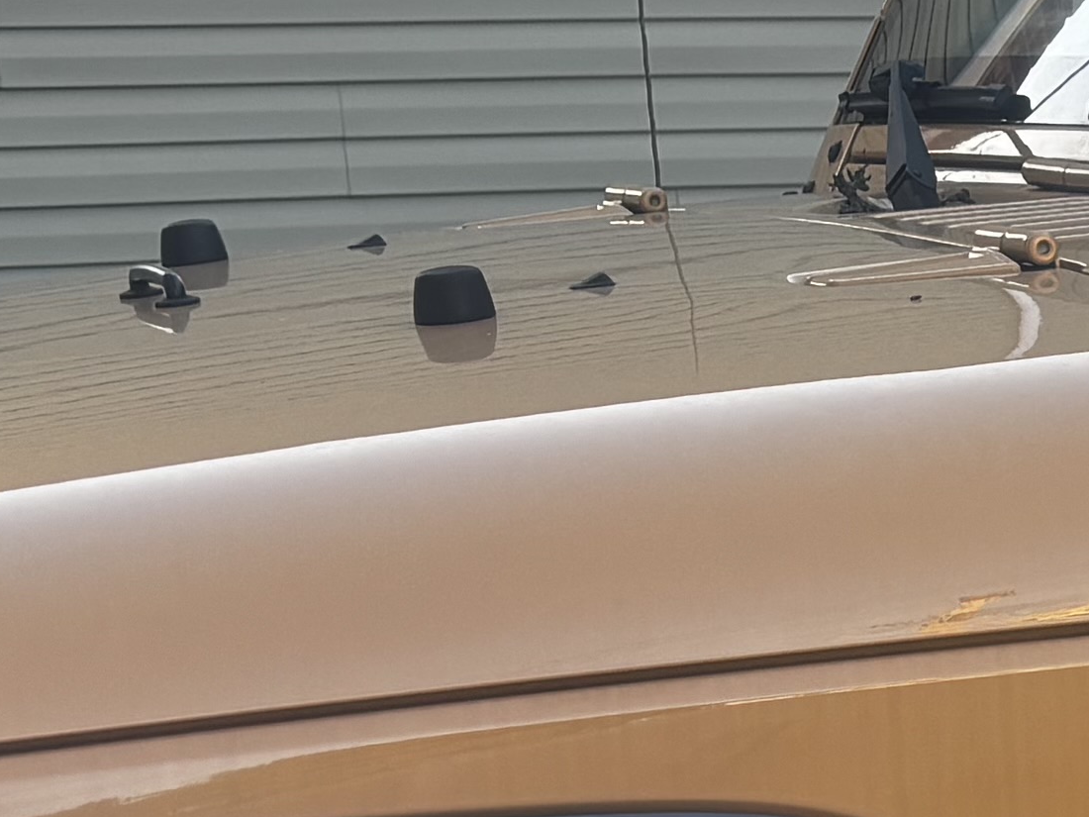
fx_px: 4247
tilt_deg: -13.2
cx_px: 1737
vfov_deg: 10.8
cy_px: 977
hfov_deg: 13.6
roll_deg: +1.1
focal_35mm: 135
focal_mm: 5.96
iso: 32
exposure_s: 1/121
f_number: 1.6
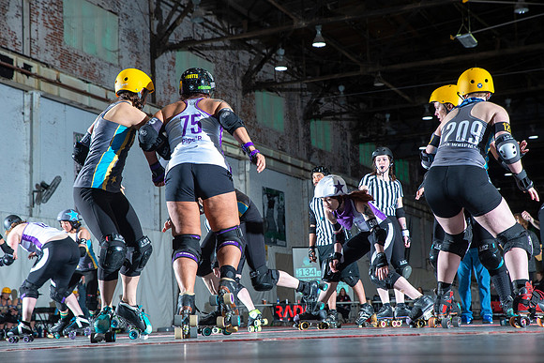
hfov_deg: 28.8
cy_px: 182
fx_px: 1058
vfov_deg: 19.5
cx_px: 272
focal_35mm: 70
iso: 800
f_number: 7.1
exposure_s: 1/160
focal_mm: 70
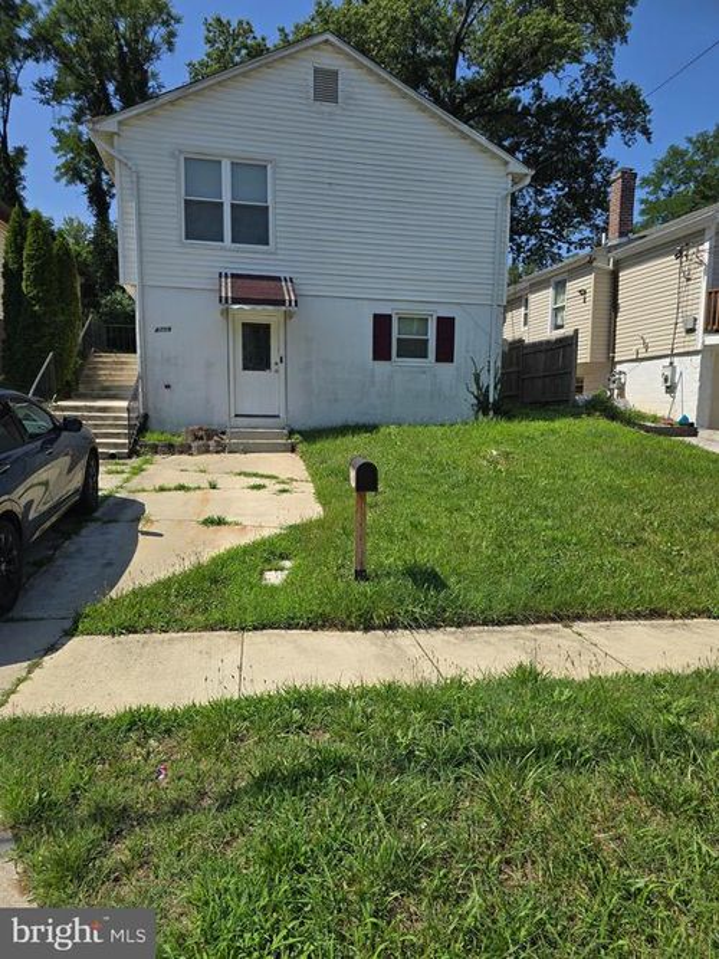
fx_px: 637
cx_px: 360
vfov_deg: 73.9
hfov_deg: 58.9
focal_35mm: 23
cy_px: 480
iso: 12
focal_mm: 6.3
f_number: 1.7
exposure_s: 1/944
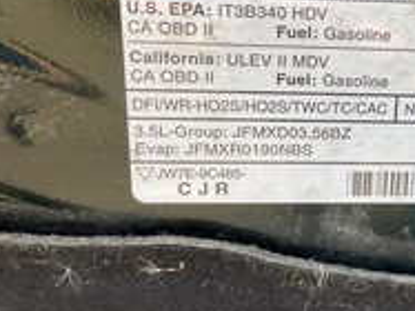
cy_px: 69
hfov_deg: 29.0
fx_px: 743
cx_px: 426
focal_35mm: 62
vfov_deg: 23.3
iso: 25
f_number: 1.8
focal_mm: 3
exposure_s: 1/320
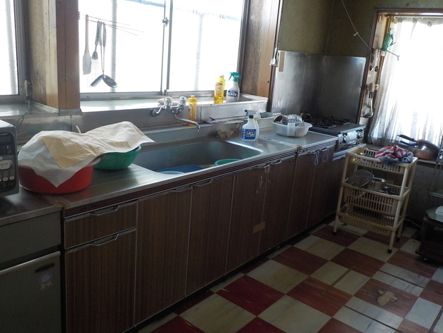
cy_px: 166
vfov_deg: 46.8
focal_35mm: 30
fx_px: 384
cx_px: 222
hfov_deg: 59.9
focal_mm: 4.1
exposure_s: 1/30
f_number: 3.3
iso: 320
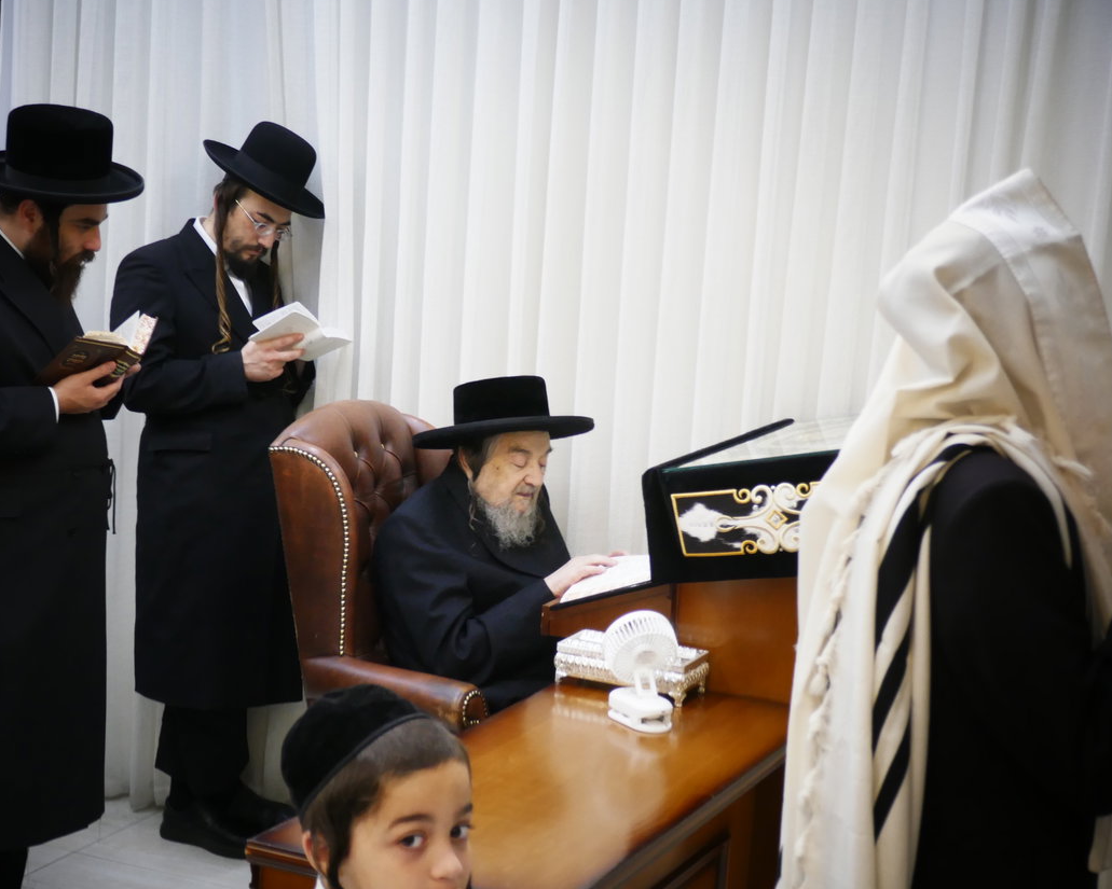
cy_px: 495
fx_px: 2139
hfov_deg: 29.1
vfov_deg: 23.5
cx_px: 511
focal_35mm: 65
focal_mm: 18.6
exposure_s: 1/80
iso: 640
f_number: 4.1
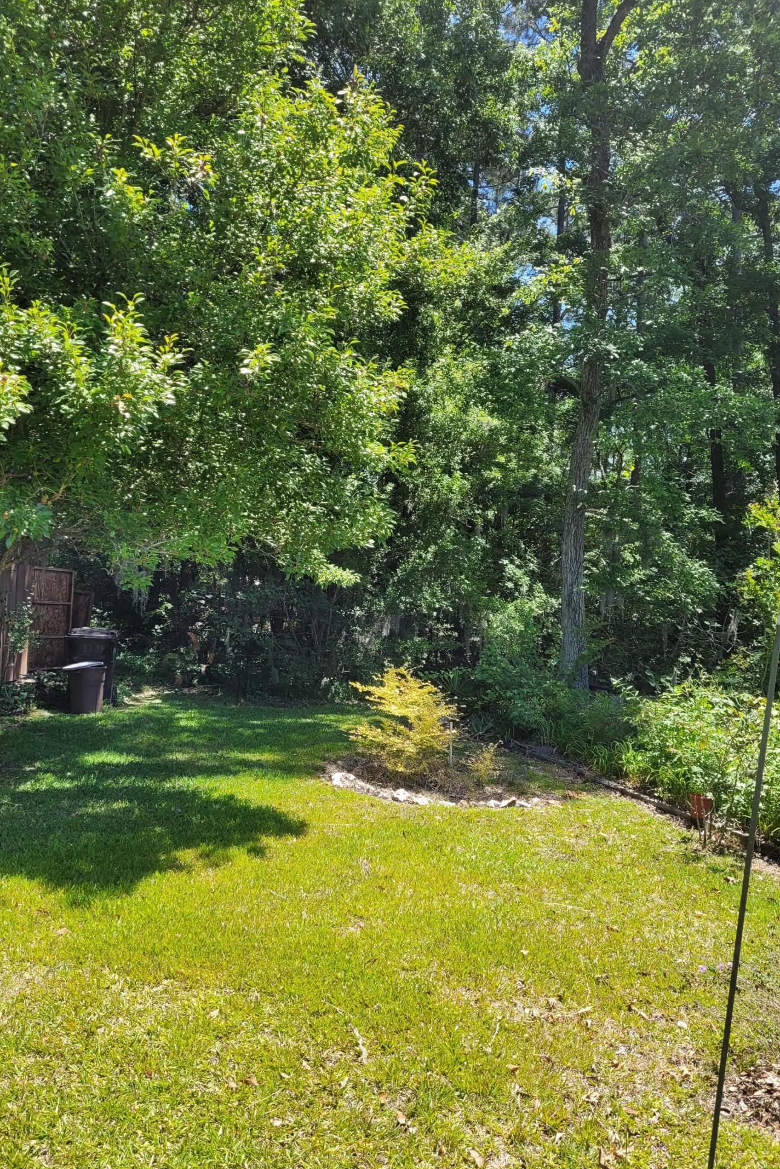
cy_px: 601
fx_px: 910
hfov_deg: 46.4
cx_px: 365
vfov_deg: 65.5
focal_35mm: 28
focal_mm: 5.4
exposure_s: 1/854
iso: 40
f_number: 1.8
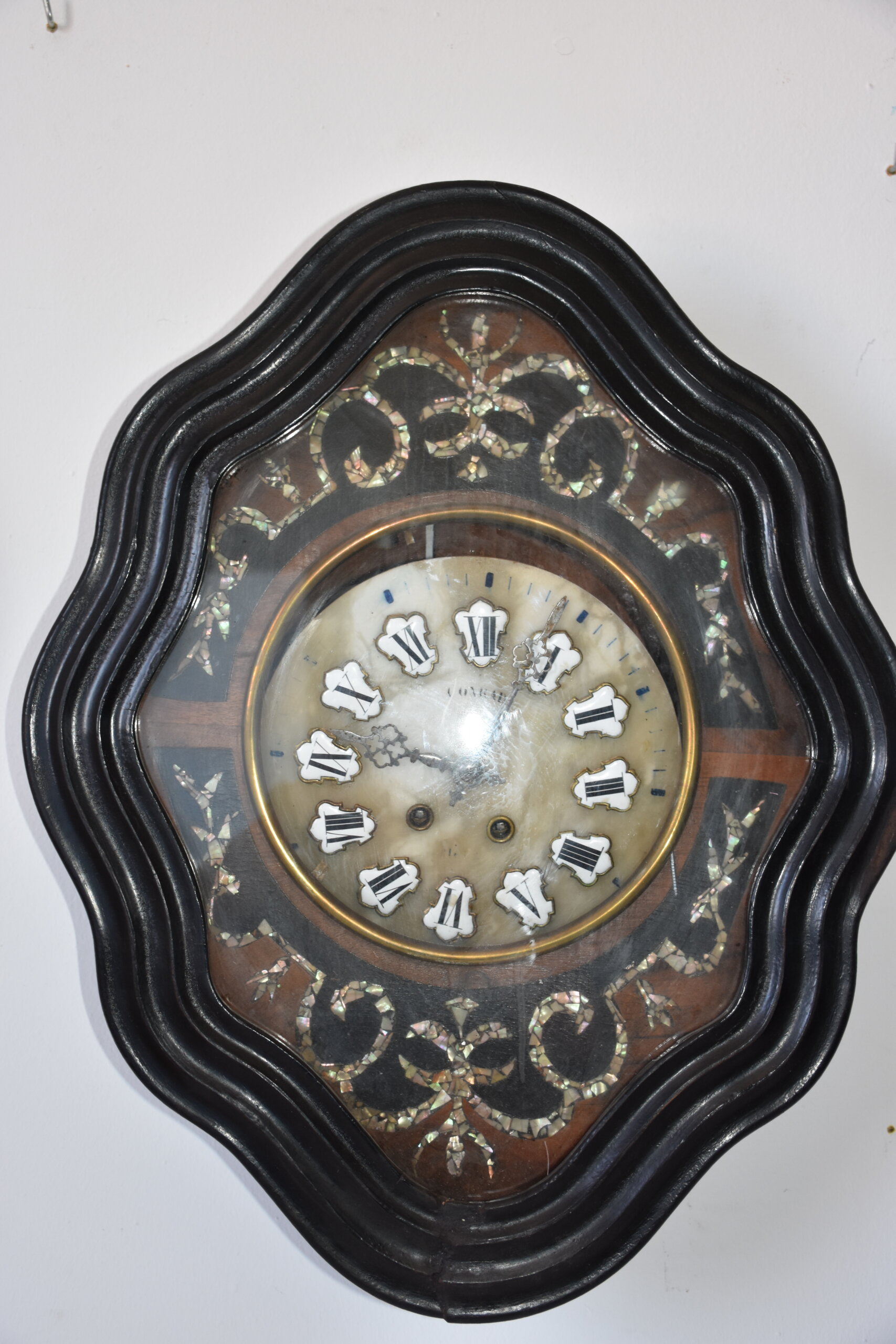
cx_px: 448
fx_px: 1680
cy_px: 672
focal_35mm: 45
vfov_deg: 43.6
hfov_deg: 29.9
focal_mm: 30
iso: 450
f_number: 4
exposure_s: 1/60
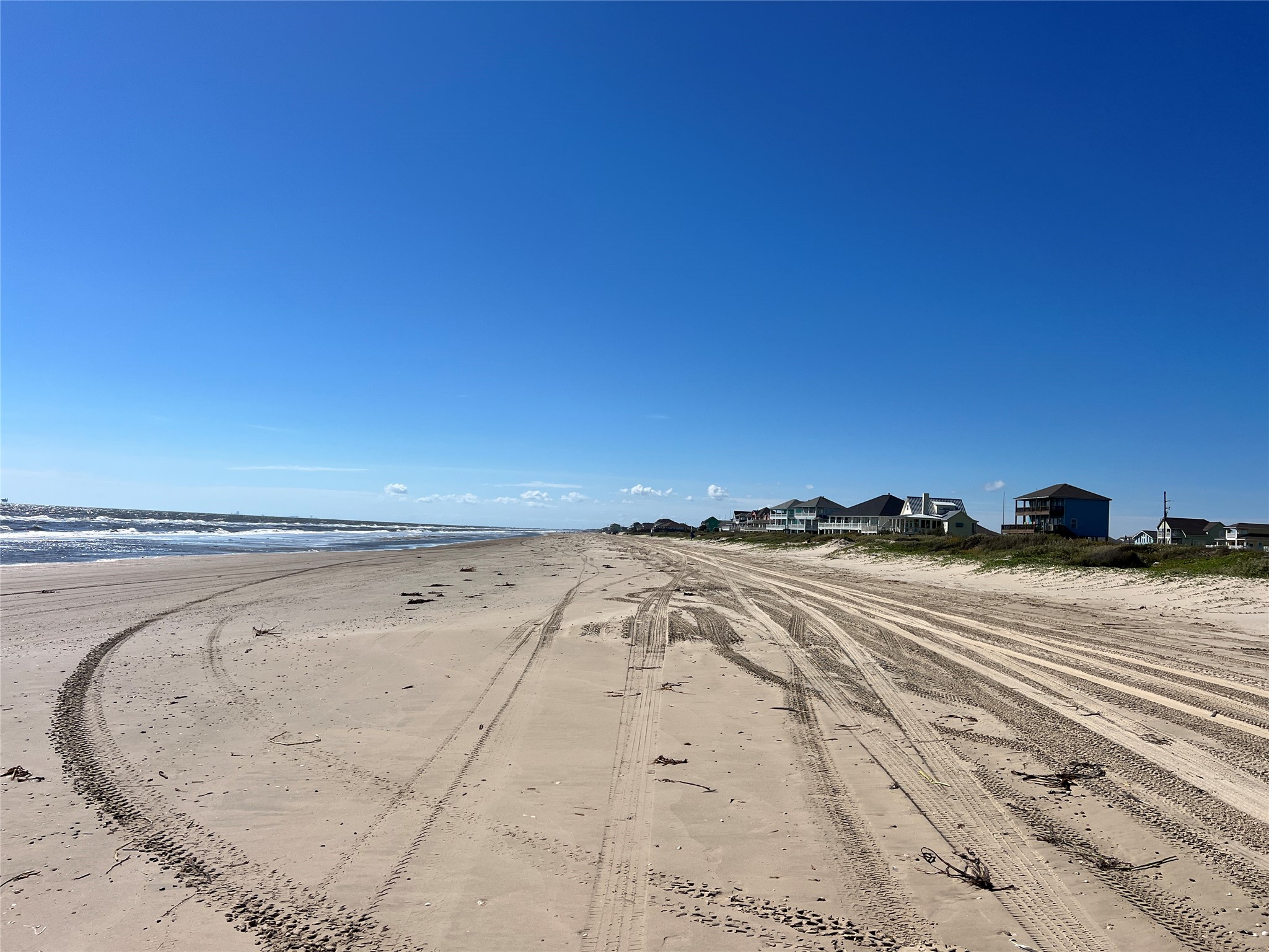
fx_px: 953
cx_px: 634
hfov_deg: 67.3
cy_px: 476
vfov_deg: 53.1
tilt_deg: +2.3
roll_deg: -2.1
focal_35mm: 26
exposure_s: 1/12658
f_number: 1.5
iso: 50
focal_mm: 5.7
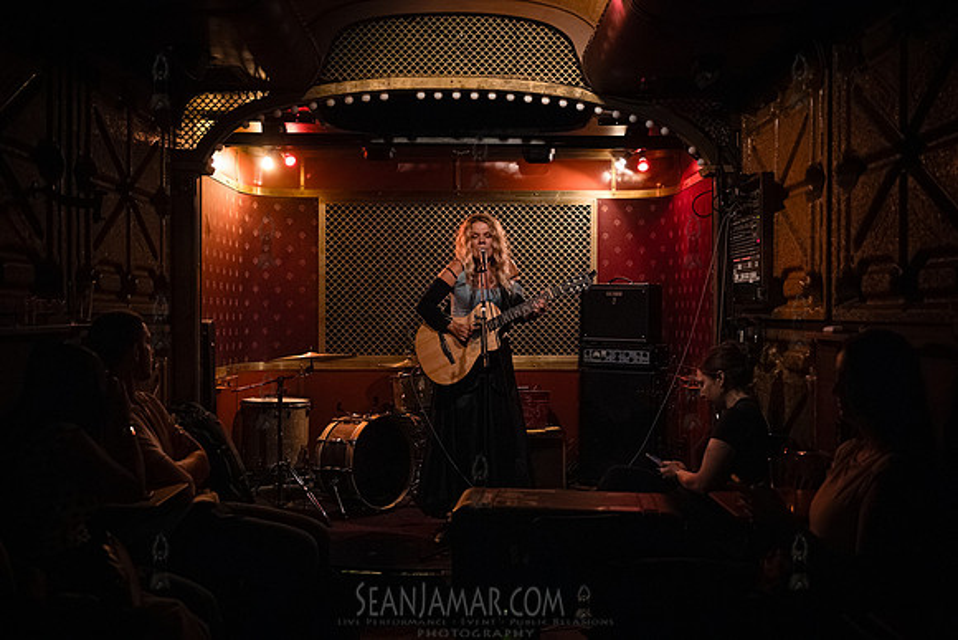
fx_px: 1018
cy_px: 320
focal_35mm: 38
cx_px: 479
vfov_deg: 34.9
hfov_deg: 50.4
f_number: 2.8
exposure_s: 1/250
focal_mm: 38
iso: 16000
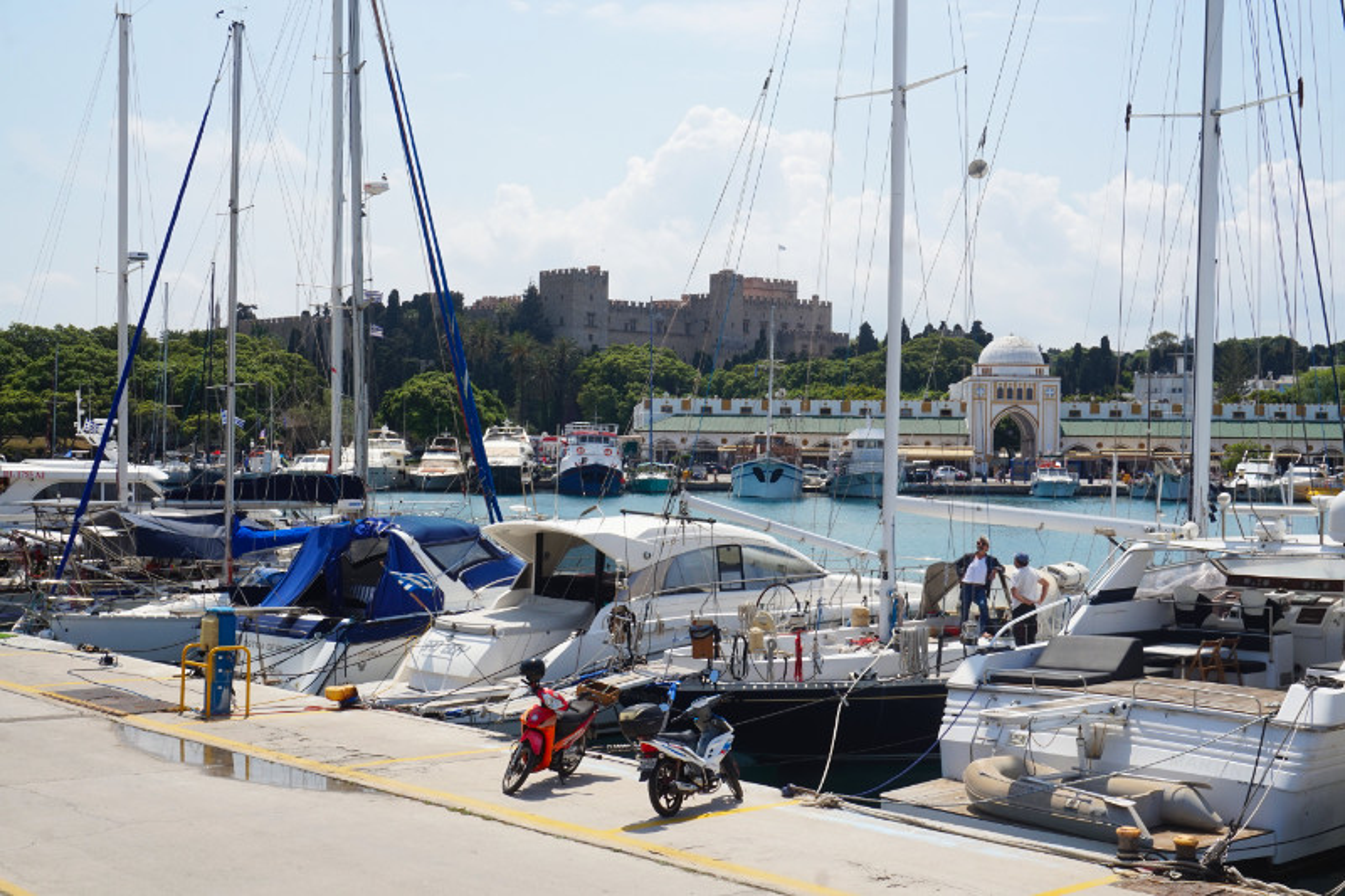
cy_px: 448
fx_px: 1793
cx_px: 672
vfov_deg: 28.1
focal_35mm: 48
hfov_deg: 41.1
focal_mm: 32
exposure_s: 1/160
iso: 100
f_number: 14
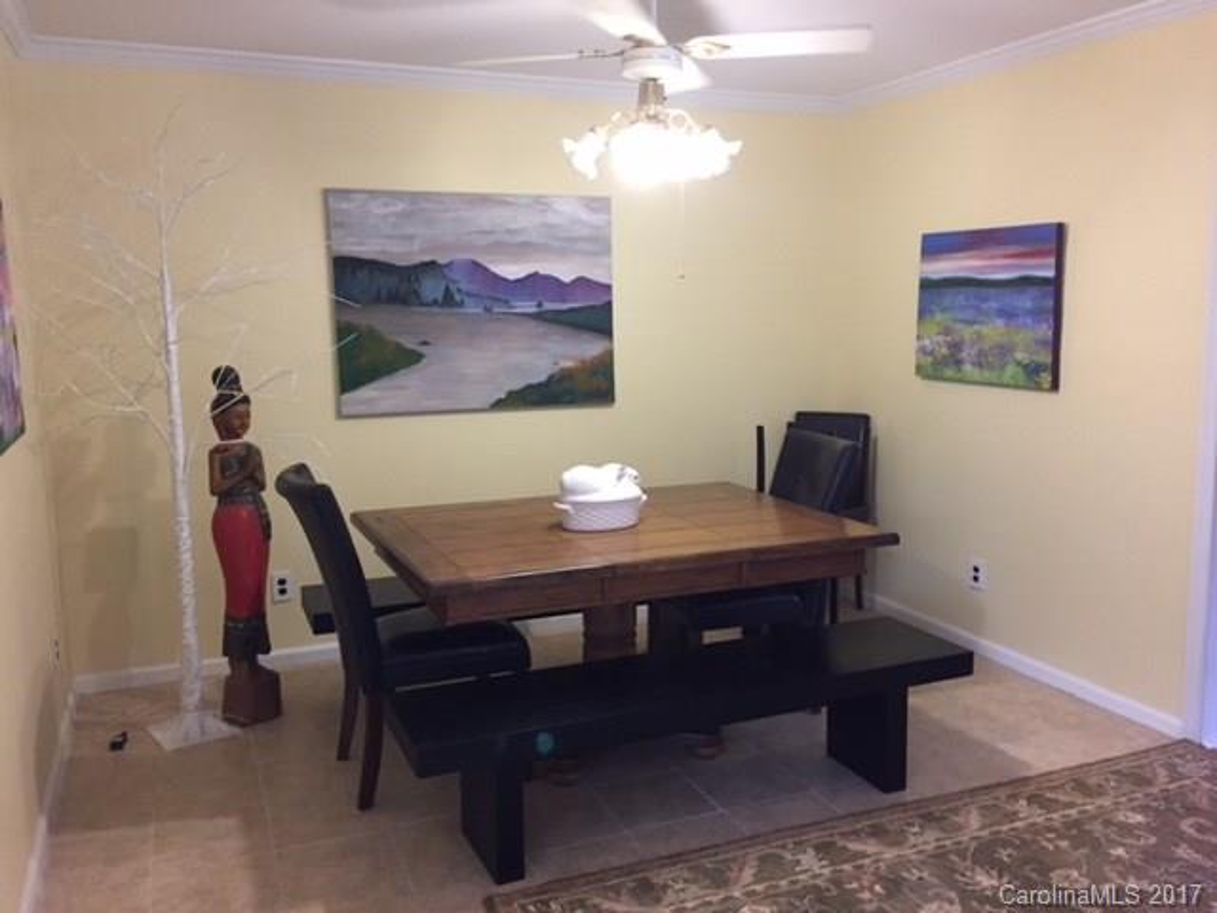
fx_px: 1020
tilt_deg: -7.2
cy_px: 456
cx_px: 608
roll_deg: +0.7
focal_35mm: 29
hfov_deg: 61.7
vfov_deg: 48.2
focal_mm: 4.15
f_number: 2.2
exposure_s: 1/30
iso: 200
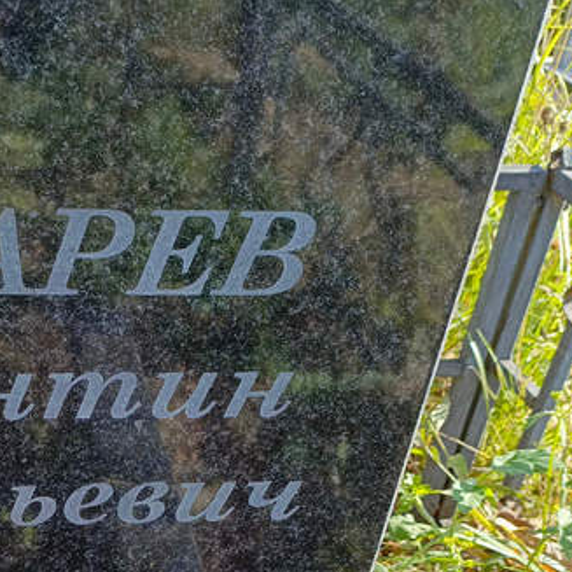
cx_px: 66
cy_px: 509
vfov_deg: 30.3
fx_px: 1010
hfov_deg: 30.4
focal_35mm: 54
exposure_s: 1/255
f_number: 1.69
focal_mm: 4.76
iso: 106
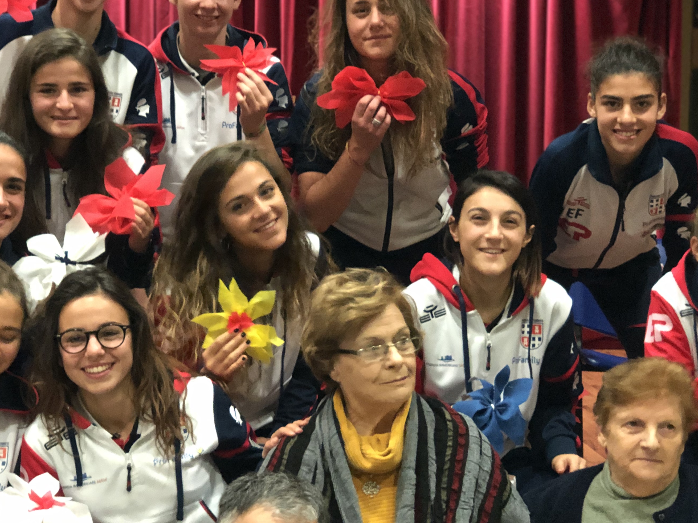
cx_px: 317
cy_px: 321
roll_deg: +0.9
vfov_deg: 18.4
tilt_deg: -4.6
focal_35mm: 80
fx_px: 1613
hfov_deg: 24.4
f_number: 2.4
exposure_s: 1/8
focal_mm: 6
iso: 200
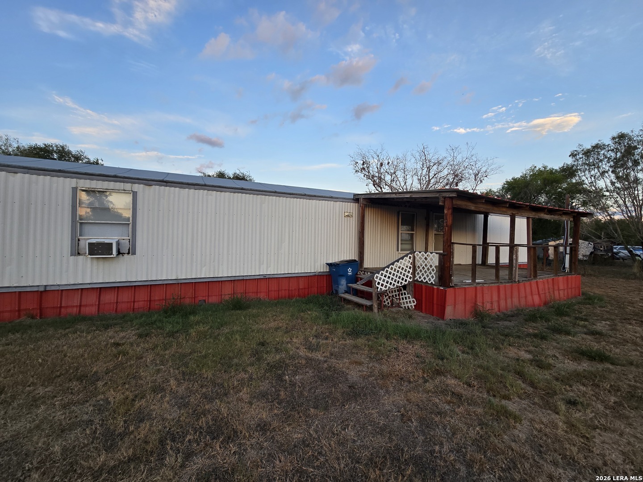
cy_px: 241
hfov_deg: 106.2
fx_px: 241
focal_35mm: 13
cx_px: 322
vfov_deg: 89.9
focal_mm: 2.2
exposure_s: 1/127
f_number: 2.2
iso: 50
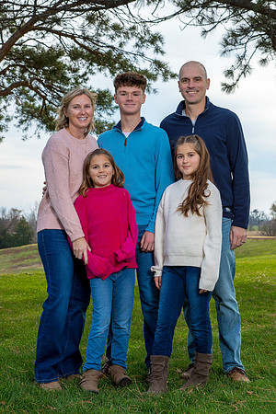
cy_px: 207
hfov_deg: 27.0
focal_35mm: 50
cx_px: 138
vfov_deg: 39.6
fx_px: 575
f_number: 6.3
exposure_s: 1/250
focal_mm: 50
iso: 100
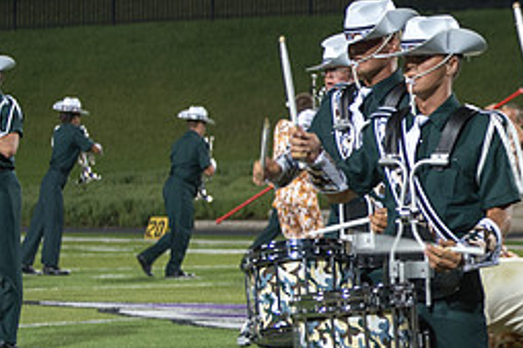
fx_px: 4312
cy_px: 96
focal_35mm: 297
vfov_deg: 4.6
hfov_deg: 6.9
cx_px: 638
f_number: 4.5
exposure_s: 1/160
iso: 2000
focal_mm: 86
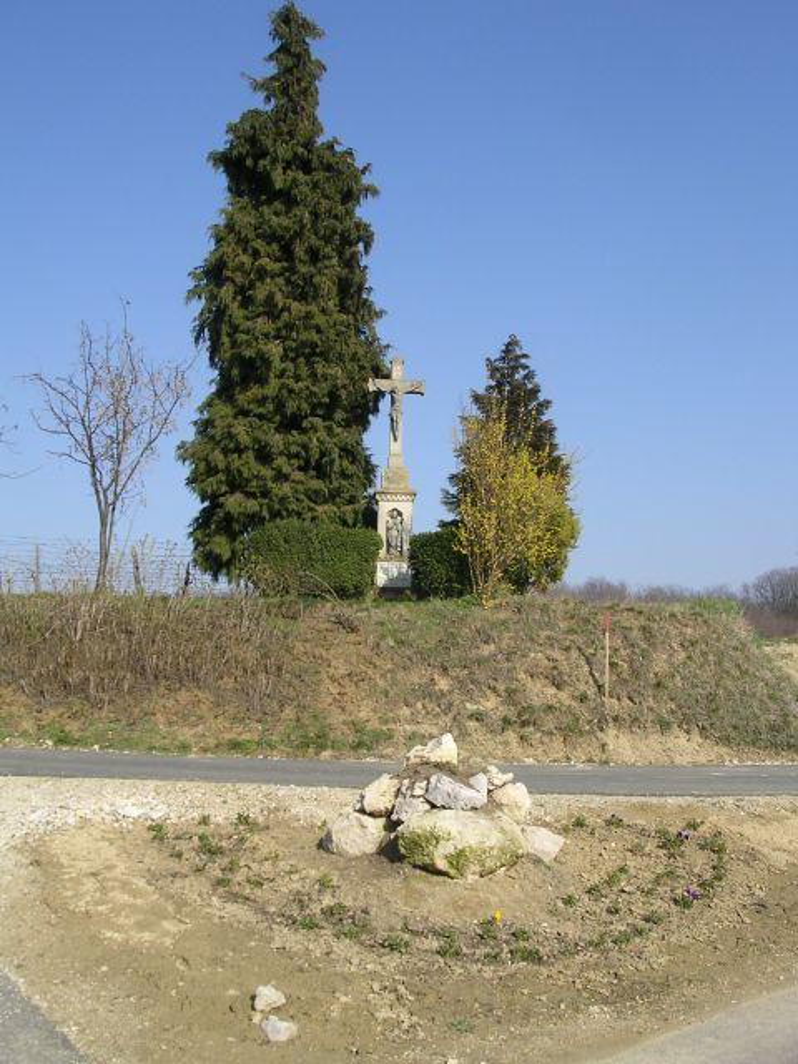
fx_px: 1168
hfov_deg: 37.7
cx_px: 399
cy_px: 532
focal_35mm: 38
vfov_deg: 49.0
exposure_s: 1/264
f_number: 5.6
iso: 100
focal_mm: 5.8
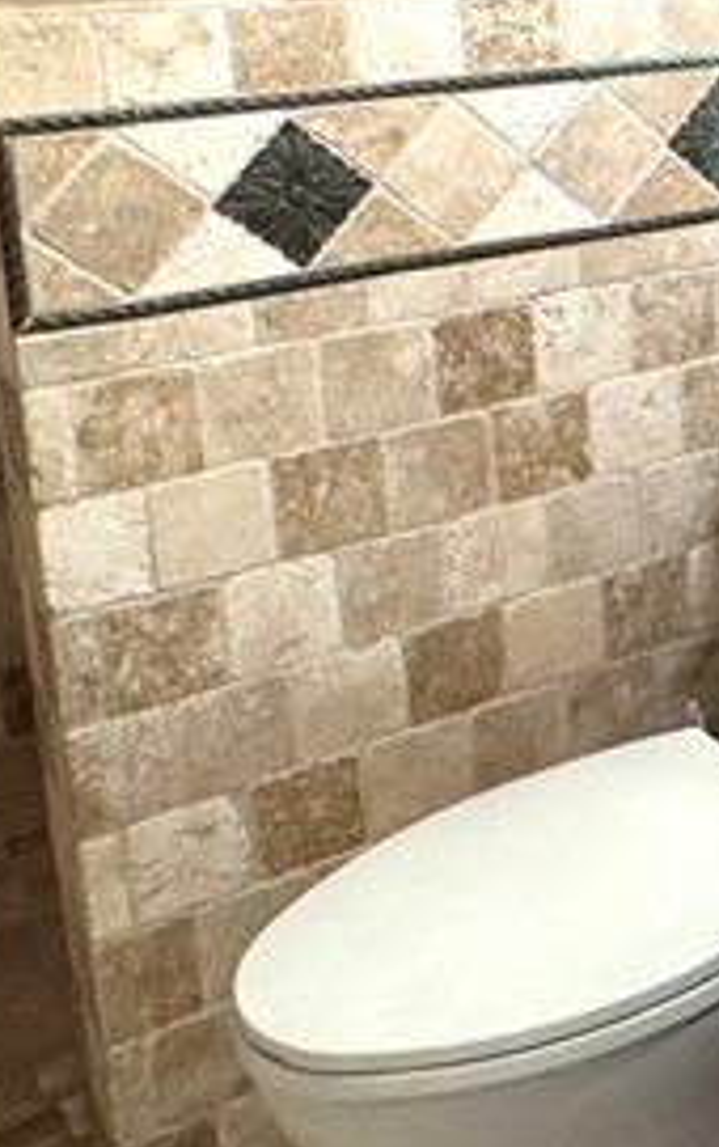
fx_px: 1751
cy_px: 148
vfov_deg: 34.5
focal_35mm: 56
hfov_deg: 20.0
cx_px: 1087
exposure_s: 1/60
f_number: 2.2
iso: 320
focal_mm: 2.22
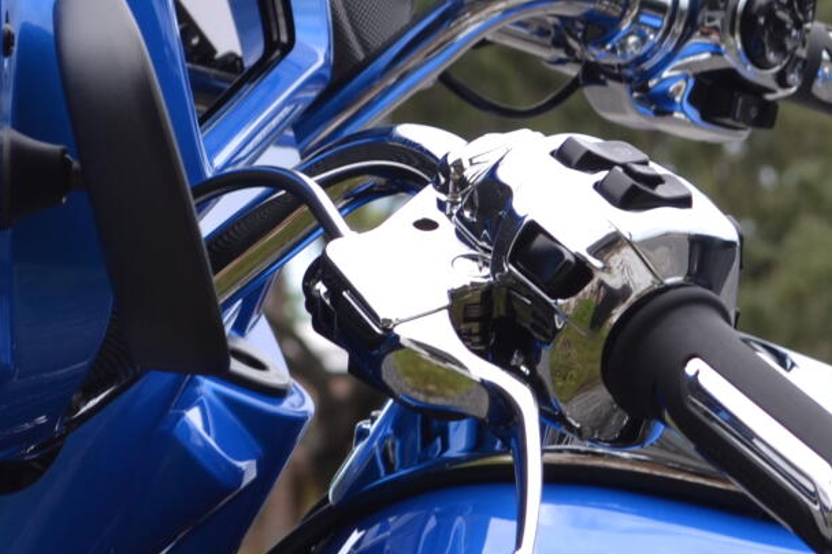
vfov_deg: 6.3
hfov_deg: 9.5
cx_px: 293
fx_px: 5013
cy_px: 397
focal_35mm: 217
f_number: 7.1
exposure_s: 1/200
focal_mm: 44
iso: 100
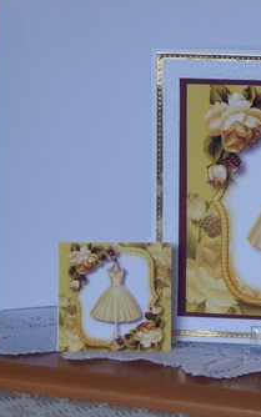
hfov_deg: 10.0
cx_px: 271
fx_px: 1478
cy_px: 208
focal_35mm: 130
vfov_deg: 16.1
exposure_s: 1/60
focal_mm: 15
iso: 400
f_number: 4.8
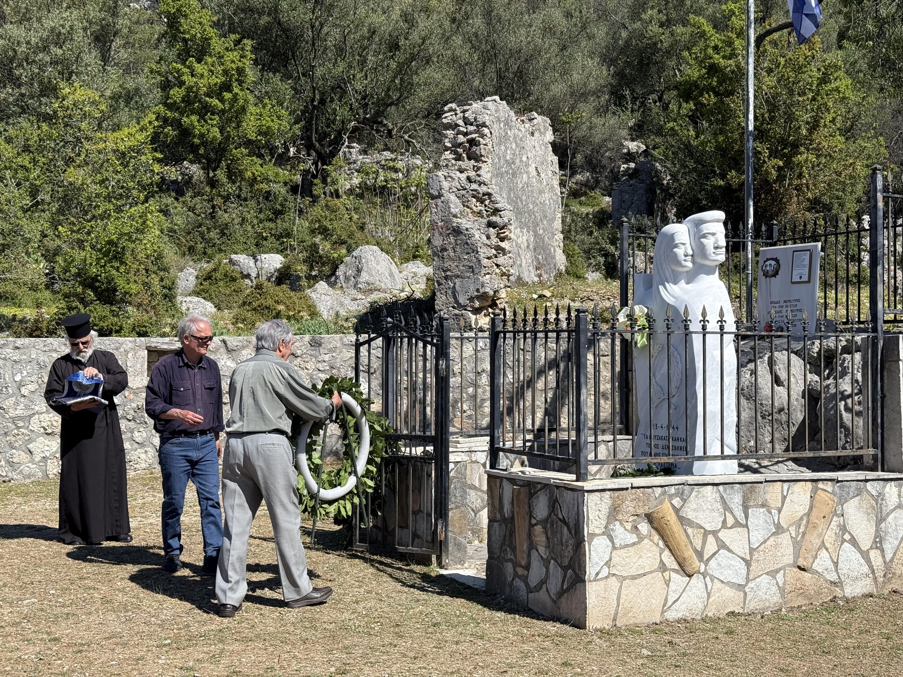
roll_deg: +0.1
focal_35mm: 48
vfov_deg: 30.3
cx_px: 452
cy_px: 338
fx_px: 1252
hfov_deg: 39.7
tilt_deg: +2.2
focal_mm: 6.76
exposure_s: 1/6024
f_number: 1.78
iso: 100
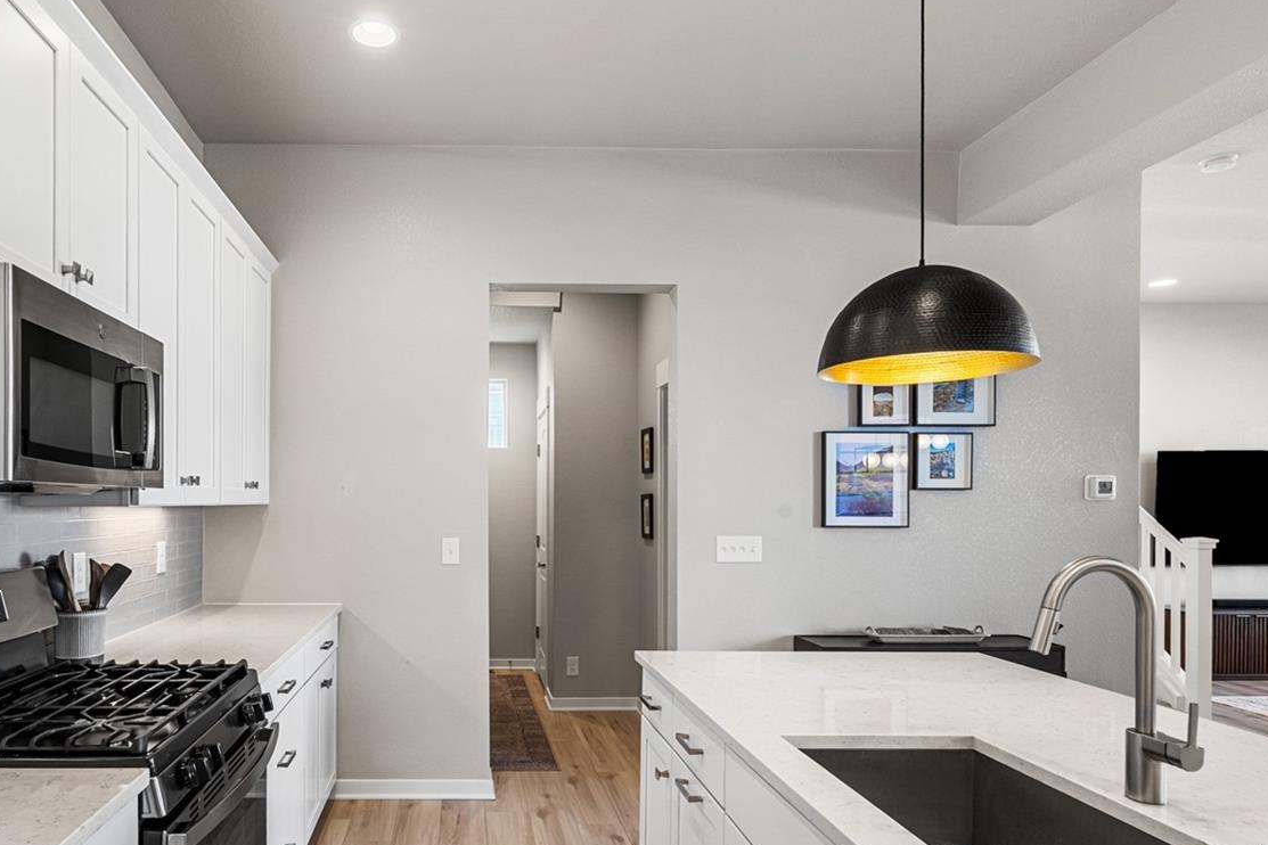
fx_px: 810
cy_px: 485
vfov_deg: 54.9
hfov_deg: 74.9
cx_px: 480
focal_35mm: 23
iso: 200
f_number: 11
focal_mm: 16
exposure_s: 1/2.5
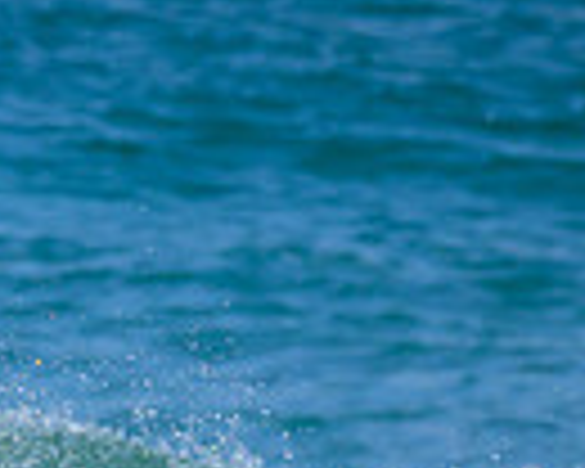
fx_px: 79470
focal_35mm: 4590
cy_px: 621
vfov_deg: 0.3
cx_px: -454
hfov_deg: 0.4
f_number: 6.3
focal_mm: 800
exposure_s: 1/2000
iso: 450
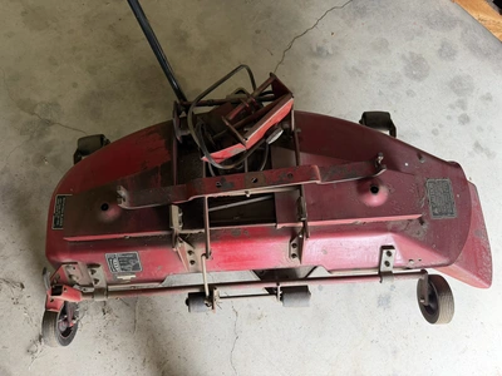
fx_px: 348
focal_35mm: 24
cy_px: 188
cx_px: 251
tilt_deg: -74.5
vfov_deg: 56.8
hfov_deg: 71.6
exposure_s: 1/79
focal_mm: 6.76
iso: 200
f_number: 1.78
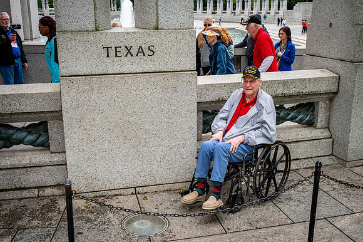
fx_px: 403
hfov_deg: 48.5
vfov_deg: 33.4
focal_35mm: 40
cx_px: 182
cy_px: 121
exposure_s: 1/640
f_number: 8
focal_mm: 40
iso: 1600
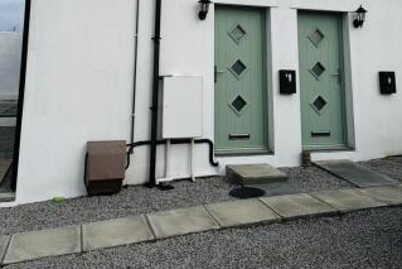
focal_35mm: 37
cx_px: 203
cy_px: 4
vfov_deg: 33.2
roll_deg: -1.7
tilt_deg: +9.5
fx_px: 413
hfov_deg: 51.9
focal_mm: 5.96
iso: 50
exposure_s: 1/4082
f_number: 1.6
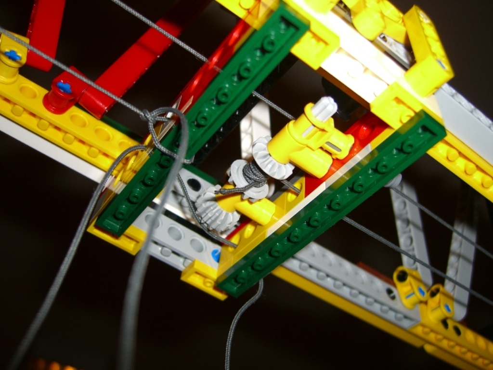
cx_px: 246
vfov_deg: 37.7
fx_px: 541
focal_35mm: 38
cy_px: 185
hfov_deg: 49.0
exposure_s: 1/60
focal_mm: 7.9
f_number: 2.8
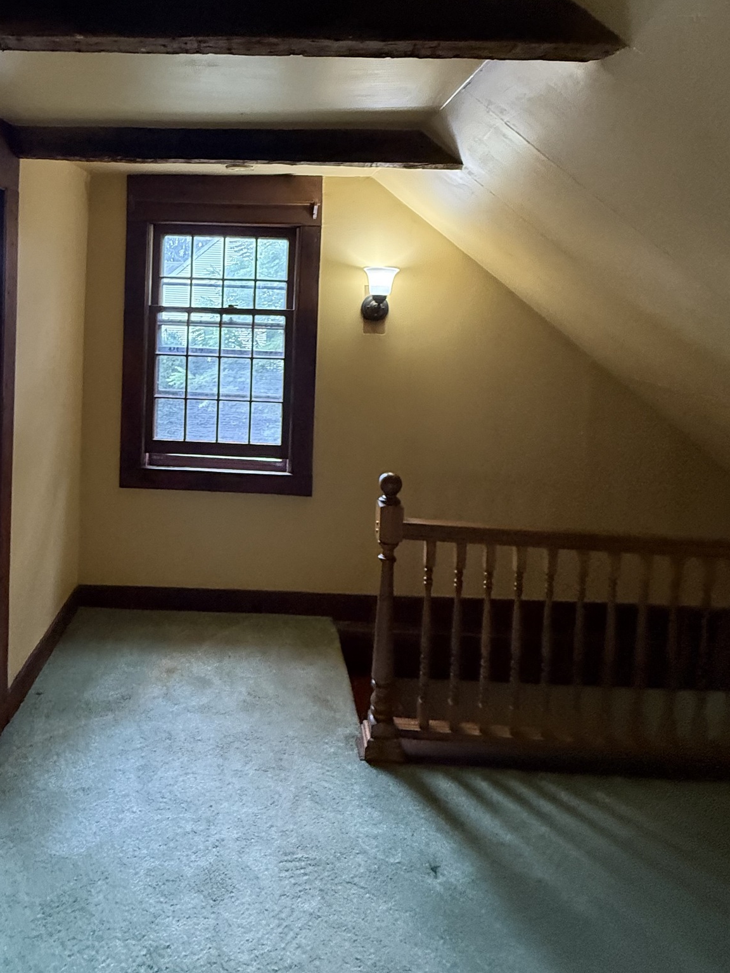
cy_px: 340
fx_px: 590
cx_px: 246
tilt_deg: -3.4
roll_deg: -3.0
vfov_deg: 76.9
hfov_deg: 62.0
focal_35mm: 21
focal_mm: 2.22
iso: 500
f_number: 2.2
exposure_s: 1/120
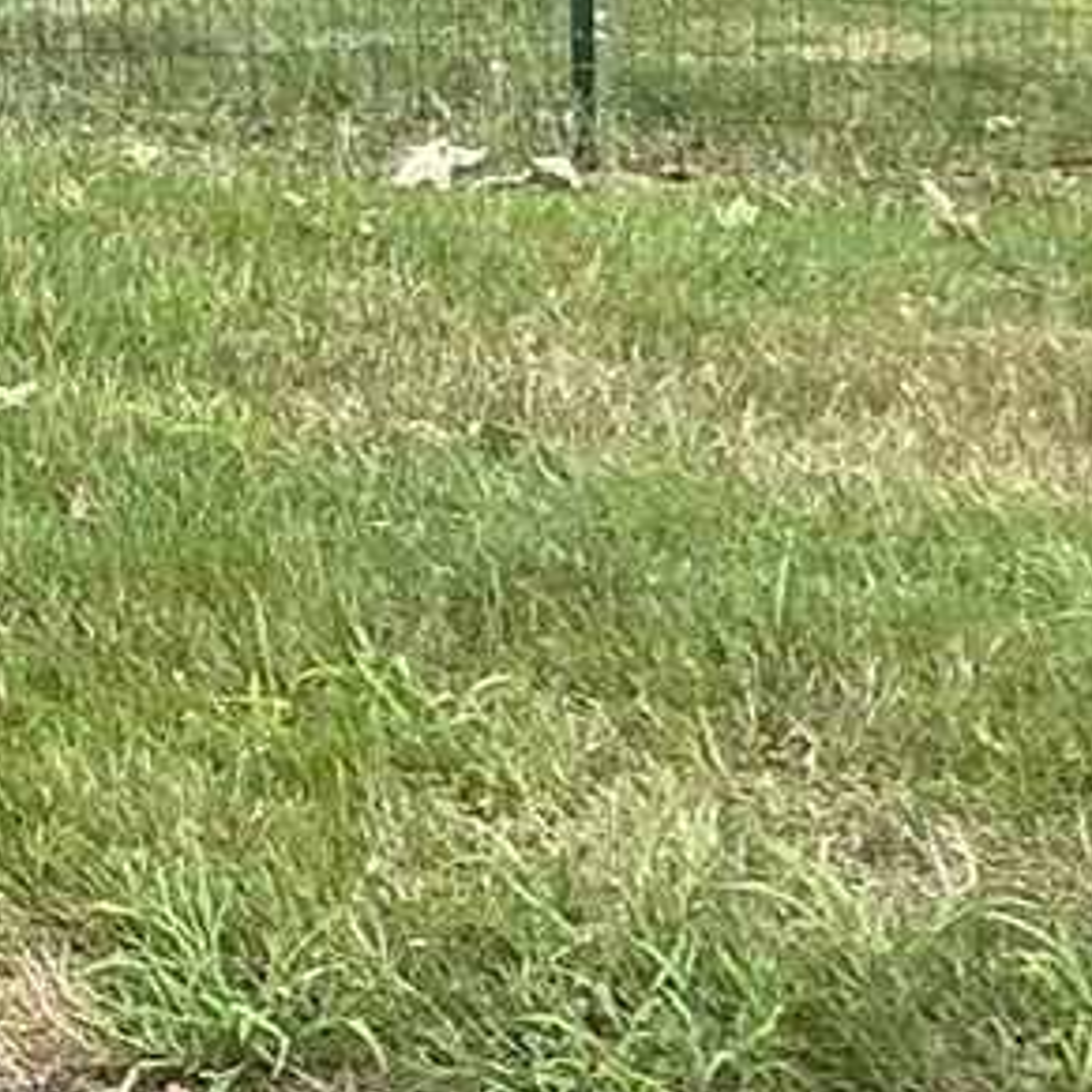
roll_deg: +1.3
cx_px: -450
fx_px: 6210
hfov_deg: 9.8
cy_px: -844
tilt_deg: -5.1
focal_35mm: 174
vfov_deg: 9.6
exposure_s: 1/122
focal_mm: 3
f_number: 1.8
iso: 20
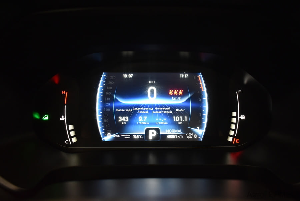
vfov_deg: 48.0
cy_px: 100
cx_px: 150
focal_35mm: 27
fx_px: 225
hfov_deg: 67.3
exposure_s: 1/30
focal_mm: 18
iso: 900
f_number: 3.5
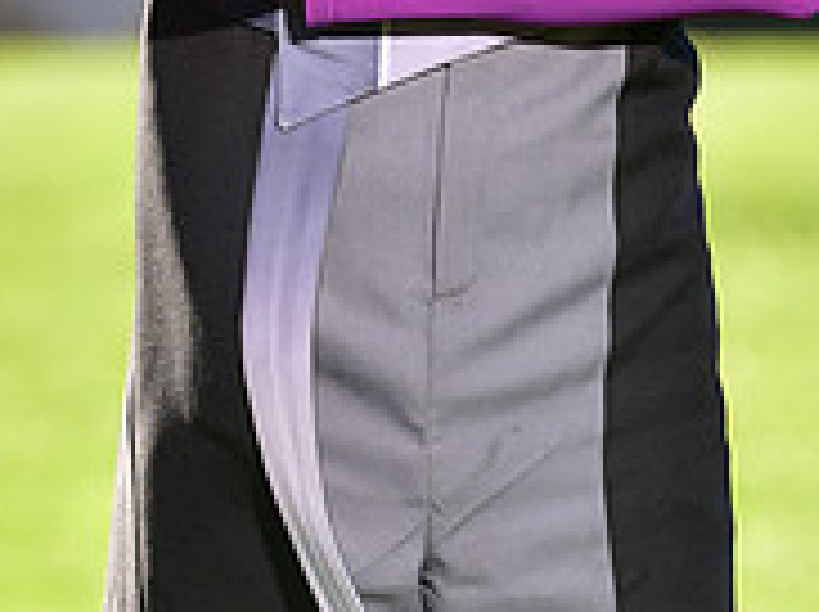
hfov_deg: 3.2
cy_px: -504
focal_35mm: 613
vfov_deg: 2.4
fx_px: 14484
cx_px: 520
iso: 80
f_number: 5
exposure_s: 1/200
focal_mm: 200
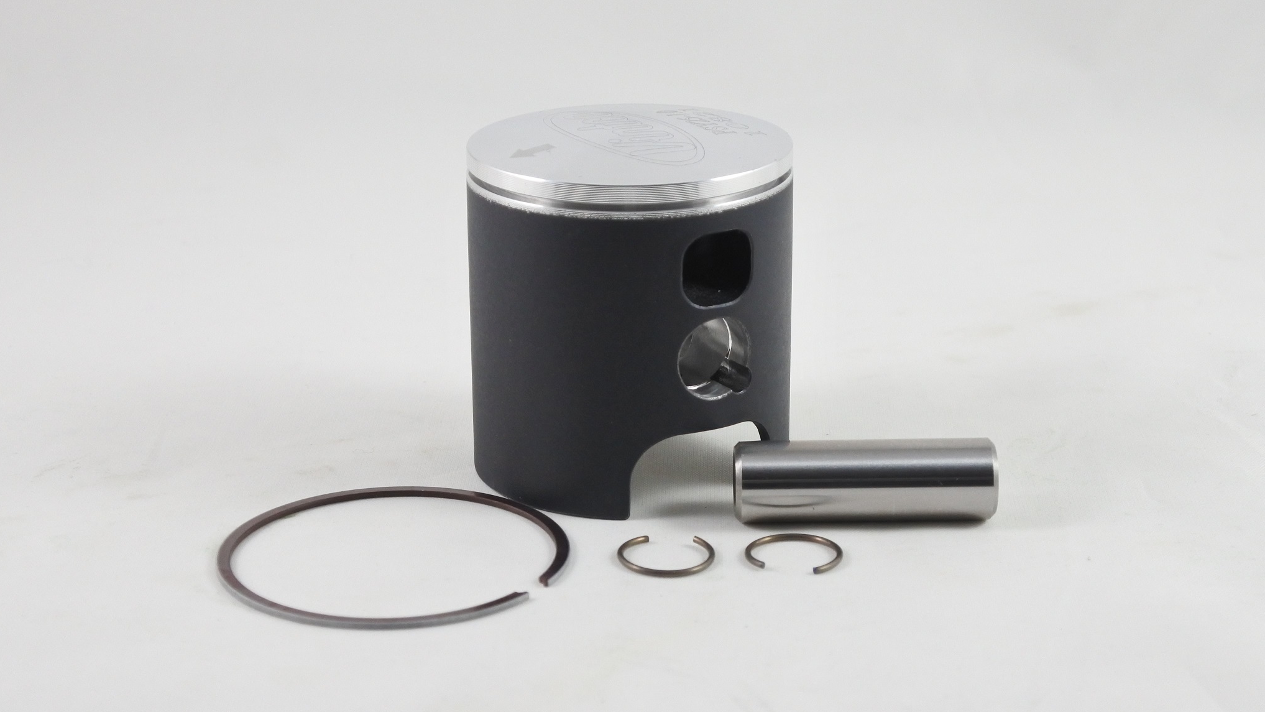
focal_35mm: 56
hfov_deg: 37.2
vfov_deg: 21.4
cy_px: 315
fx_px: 1879
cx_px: 635
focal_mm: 19.7
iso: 640
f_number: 4.5
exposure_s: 1/125
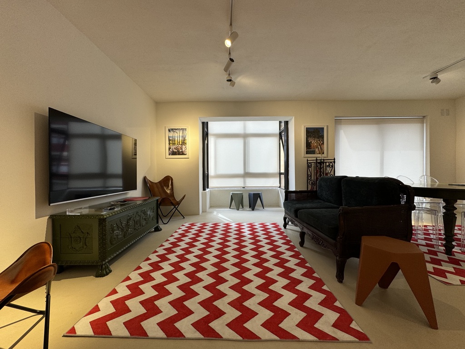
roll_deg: +0.0
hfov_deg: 102.1
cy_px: 174
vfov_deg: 85.7
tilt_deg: +0.3
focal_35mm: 14
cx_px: 232
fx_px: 188
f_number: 2.2
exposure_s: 1/100
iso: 64
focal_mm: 2.22
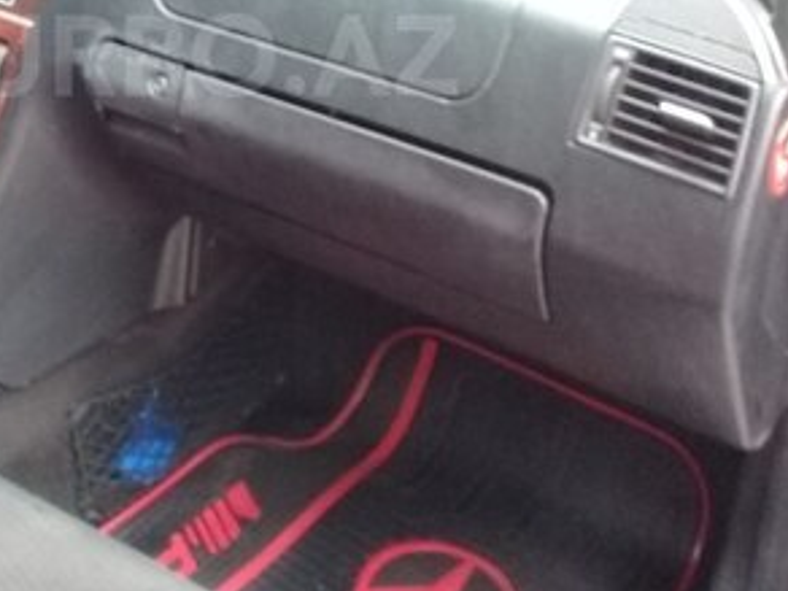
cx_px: 181
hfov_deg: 27.3
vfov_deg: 20.6
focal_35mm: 70
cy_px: 55
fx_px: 1593
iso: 160
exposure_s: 1/25
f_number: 2.2
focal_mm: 3.3
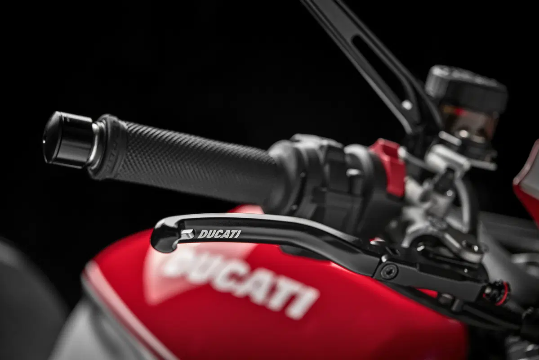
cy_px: 180
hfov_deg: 33.4
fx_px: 898
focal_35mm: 60
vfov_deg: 22.6
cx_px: 270
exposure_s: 1/80
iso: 800
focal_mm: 60
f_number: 4.5
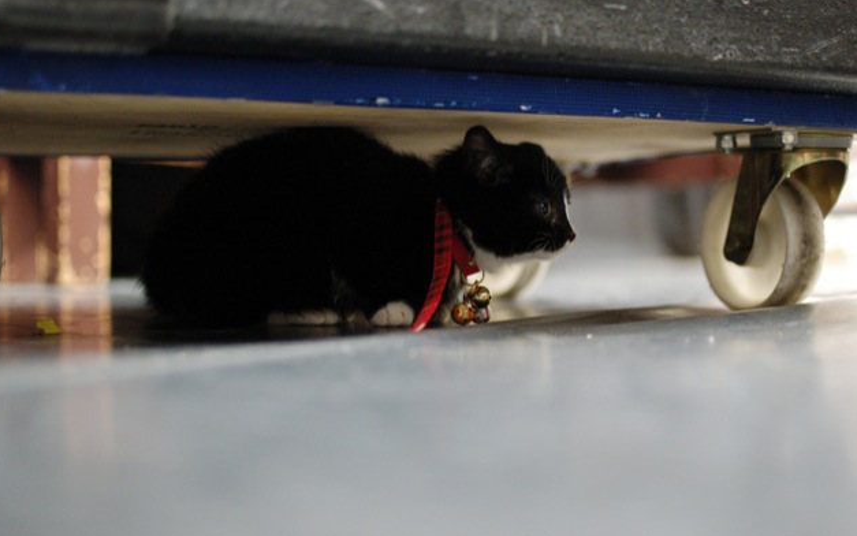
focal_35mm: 55
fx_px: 1273
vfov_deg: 23.8
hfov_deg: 37.2
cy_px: 263
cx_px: 424
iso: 1600
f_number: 1.8
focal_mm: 35
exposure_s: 1/8
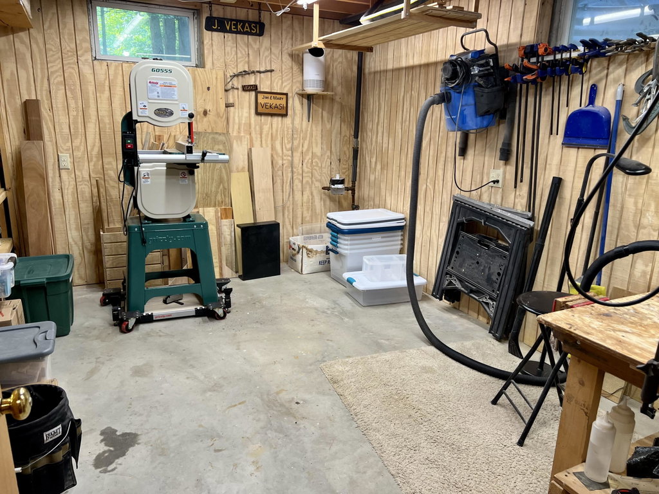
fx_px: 495
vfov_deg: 53.1
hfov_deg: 67.3
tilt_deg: -15.0
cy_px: 247
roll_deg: -1.5
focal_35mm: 26
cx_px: 330
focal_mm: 5.7
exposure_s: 1/120
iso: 100
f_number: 1.5
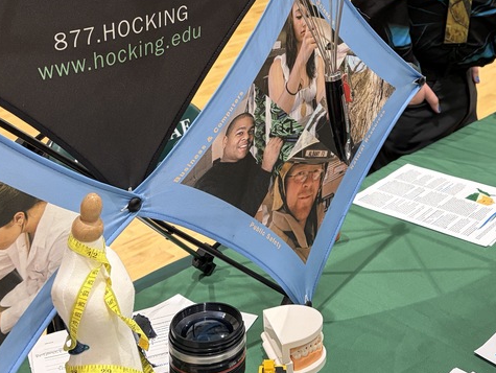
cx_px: 337
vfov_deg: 25.0
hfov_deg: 34.0
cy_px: 9
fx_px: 803
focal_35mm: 56
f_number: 1.6
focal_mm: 5.96
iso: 160
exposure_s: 1/60
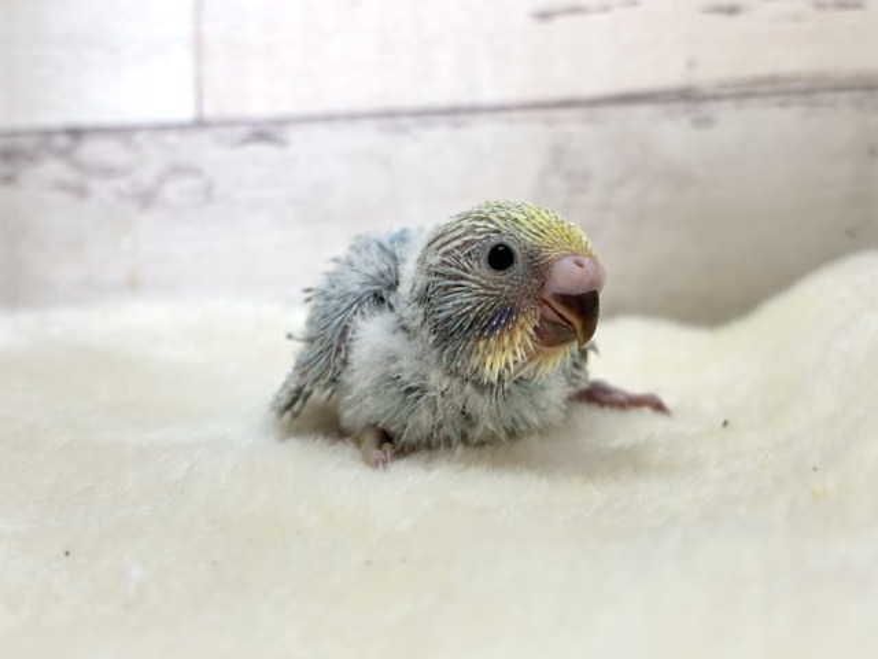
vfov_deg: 28.0
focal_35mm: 52
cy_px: 330
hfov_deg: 36.8
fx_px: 1319
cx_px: 439
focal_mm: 5.96
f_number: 1.6
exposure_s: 1/50
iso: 40
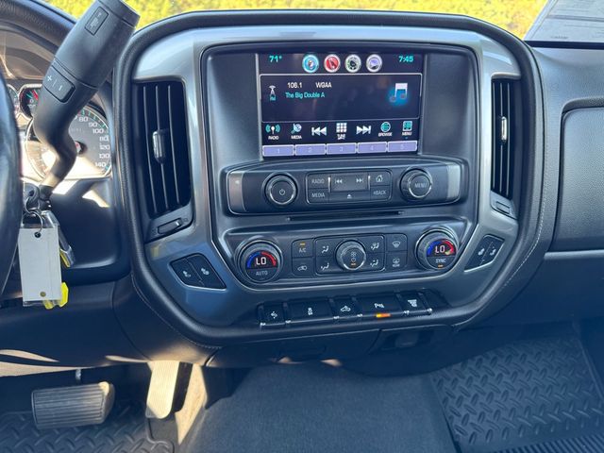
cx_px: 302
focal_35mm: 24
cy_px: 226
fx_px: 419
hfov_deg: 71.6
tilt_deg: -22.9
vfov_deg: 56.8
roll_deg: +3.0
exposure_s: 1/103
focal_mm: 6.76
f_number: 1.78
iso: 200
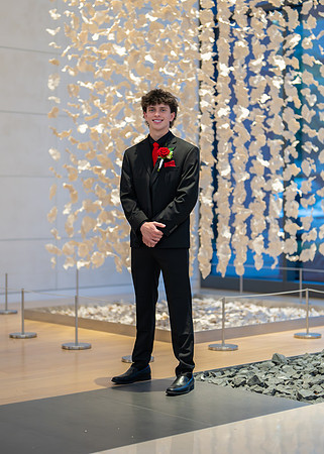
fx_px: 977
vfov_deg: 26.2
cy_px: 230
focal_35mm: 76
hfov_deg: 18.8
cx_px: 164
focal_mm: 50
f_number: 1.2
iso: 1000
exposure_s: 1/640
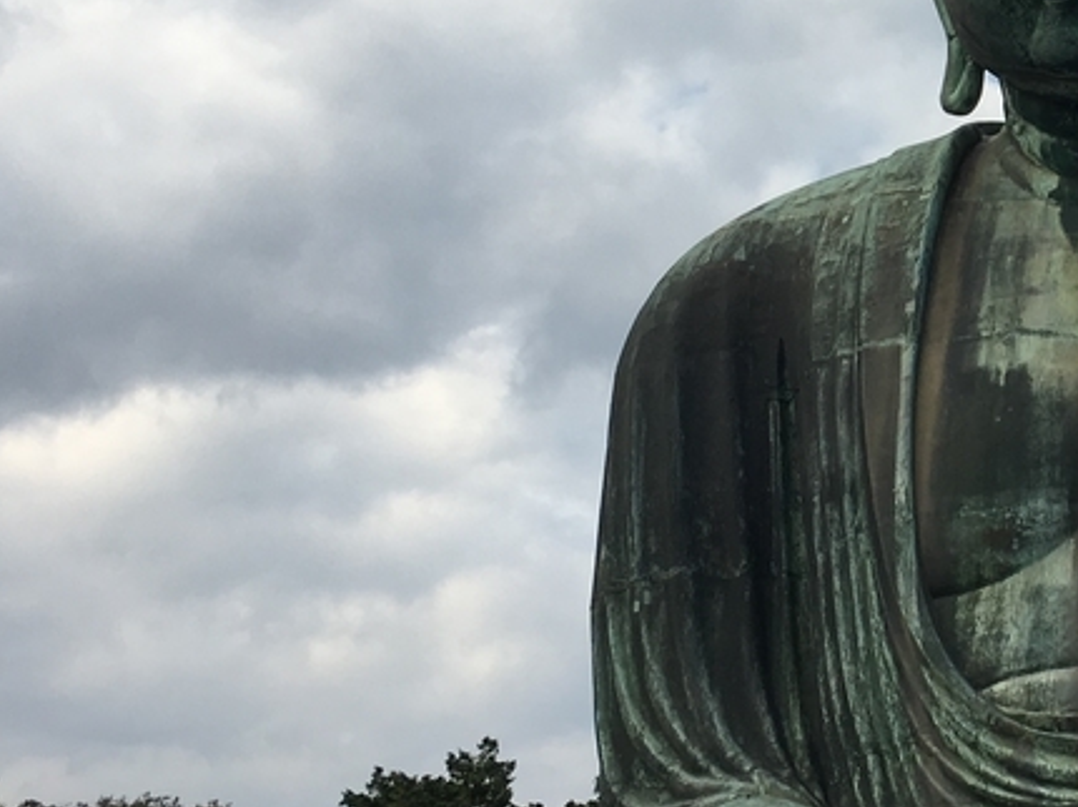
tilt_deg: +25.7
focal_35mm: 81
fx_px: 2521
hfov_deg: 22.7
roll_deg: -0.2
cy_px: 190
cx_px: 1191
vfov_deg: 18.1
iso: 25
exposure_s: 1/845
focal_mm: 4.15
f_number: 2.2
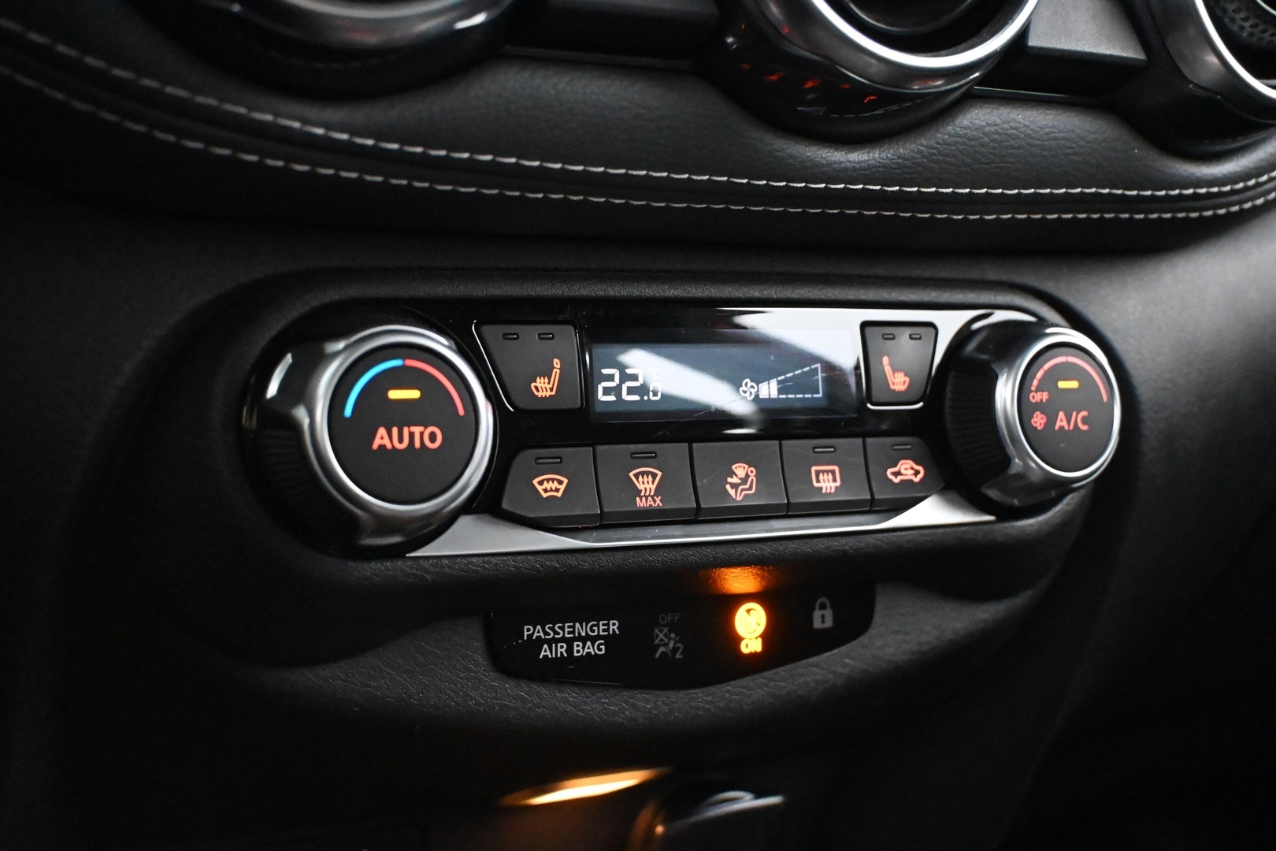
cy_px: 426
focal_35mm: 47
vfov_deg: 28.5
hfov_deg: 41.7
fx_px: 1675
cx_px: 638
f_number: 5
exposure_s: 1/30
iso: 12800
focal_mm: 31.5
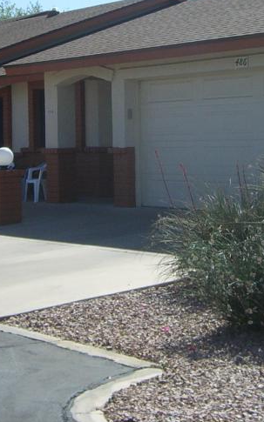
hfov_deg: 15.3
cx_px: 169
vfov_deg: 24.0
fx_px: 979
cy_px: 90
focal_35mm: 85
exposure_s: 1/640
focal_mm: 6.2
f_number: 4.3
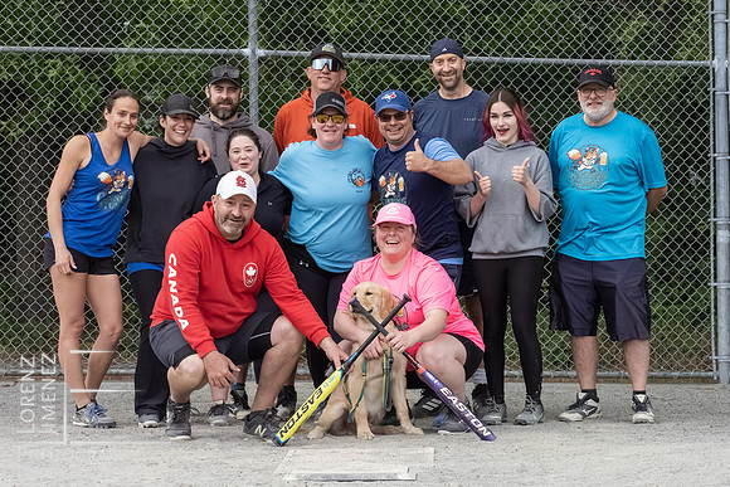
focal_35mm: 108
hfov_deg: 18.8
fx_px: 2199
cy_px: 213
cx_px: 377
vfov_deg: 12.6
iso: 6400
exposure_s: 1/1600
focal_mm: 50
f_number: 5.6
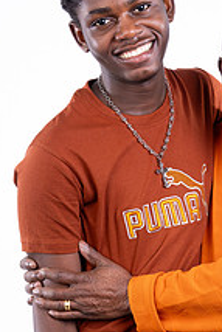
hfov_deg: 8.6
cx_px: 210
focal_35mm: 160
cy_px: 231
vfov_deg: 12.8
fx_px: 1477
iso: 125
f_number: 10
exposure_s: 1/200
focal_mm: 76
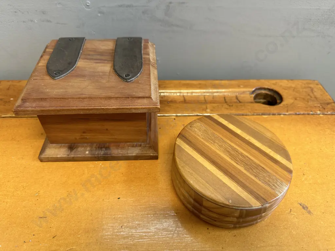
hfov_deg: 71.6
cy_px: 126
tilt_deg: -44.9
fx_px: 232
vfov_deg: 56.8
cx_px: 168
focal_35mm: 24
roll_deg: -2.1
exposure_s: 1/50
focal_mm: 6.86
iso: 160
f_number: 1.78
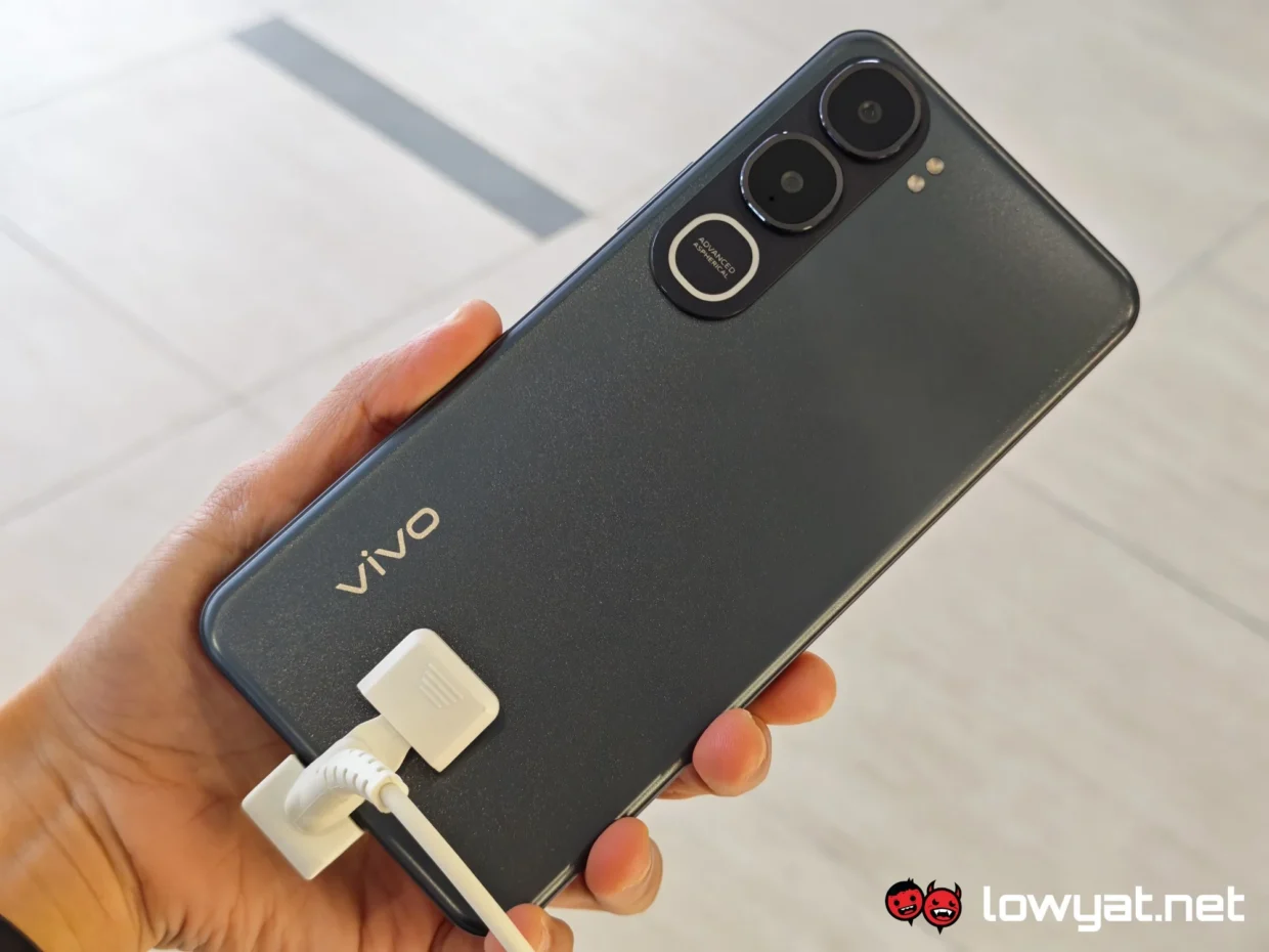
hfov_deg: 41.2
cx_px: 634
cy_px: 476
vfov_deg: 31.5
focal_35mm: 46
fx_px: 1686
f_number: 1.6
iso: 80
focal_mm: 5.4
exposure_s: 1/50
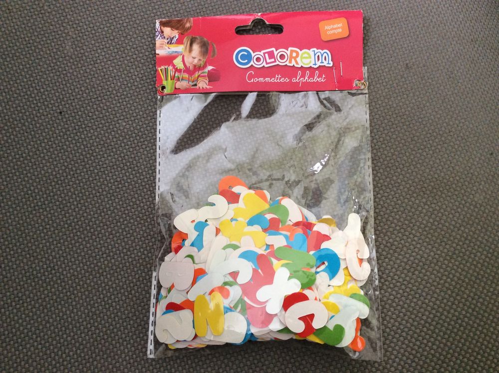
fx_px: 461
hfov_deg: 56.9
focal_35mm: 32
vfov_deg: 44.1
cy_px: 186
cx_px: 250
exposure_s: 1/25
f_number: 2.4
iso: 100
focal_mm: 3.3
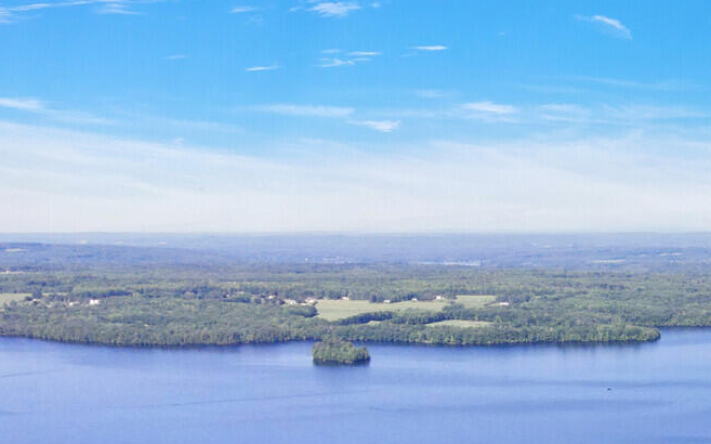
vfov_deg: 19.3
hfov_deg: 30.3
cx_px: 738
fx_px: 1201
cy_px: 577
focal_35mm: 62
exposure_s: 1/1000
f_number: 2.8
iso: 200
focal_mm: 4.5
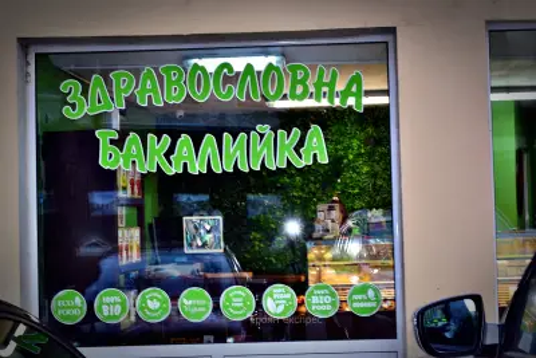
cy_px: 179
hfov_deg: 28.1
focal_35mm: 72
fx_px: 1072
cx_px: 268
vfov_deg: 18.9
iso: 250
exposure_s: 1/20
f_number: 5.3
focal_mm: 48
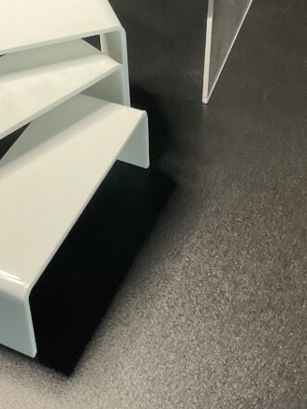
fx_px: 804
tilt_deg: -36.3
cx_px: 73
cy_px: 69
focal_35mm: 68
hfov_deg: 21.4
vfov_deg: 27.8
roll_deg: +4.7
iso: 320
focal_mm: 3
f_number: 1.8
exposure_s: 1/46
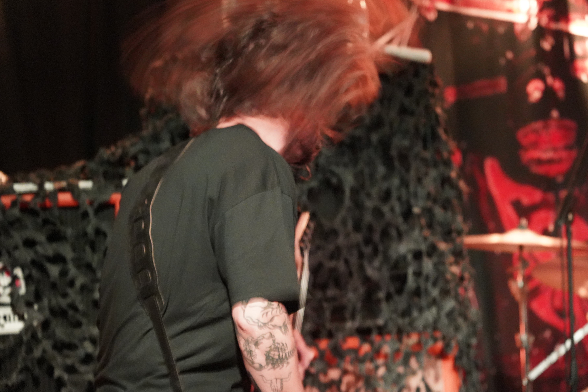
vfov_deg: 13.8
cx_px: 298
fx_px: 1617
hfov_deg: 20.6
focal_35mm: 99
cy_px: 193
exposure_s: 1/20
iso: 12800
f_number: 4
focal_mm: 96
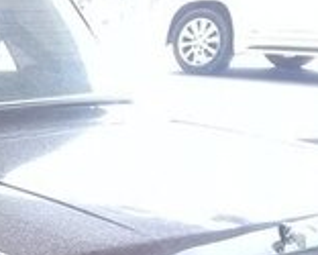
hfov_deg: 12.8
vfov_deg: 11.7
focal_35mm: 128
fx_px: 1205
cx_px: -351
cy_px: 350
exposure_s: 1/100
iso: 80
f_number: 2.2
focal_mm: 3.3
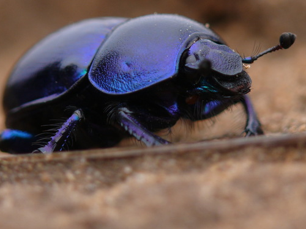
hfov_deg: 2.8
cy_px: 94
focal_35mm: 708
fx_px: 6259
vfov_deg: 2.1
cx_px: 167
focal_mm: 87.7
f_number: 4
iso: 100
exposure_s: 1/250
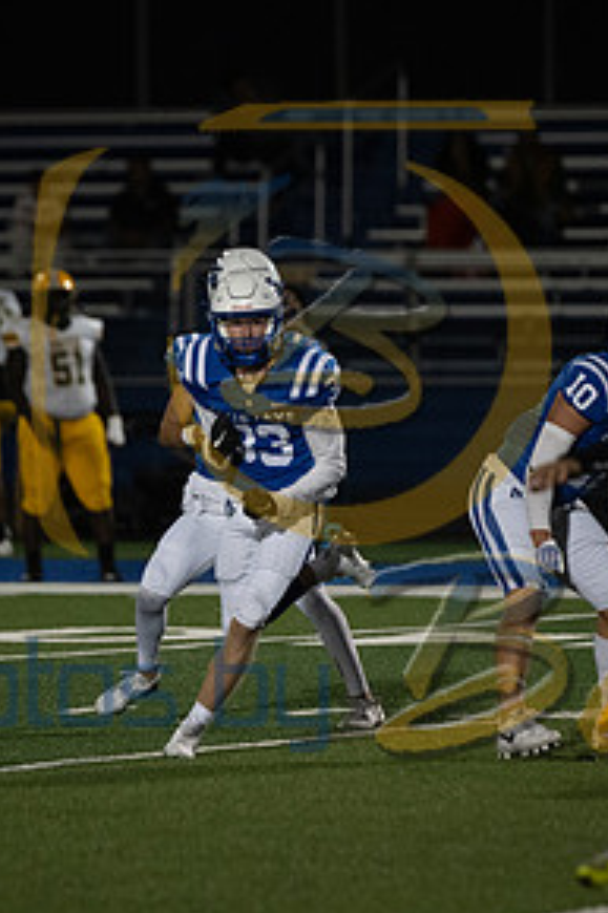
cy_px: 427
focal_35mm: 400
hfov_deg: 3.4
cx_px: 296
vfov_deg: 5.2
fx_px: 10145
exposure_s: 1/1250
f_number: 2.8
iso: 3200
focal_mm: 200
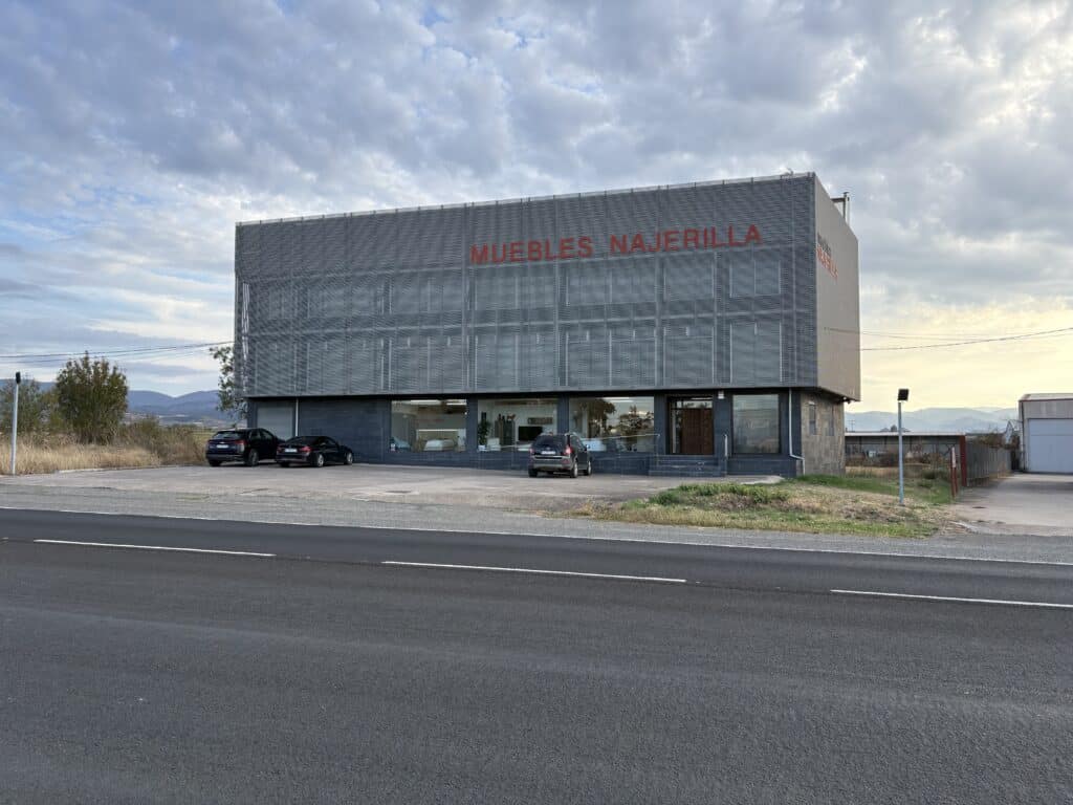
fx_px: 806
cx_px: 536
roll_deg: +0.6
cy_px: 402
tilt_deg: +2.9
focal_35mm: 26
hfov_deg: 67.3
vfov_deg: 53.1
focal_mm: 5.96
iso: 64
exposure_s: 1/1048
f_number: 1.6
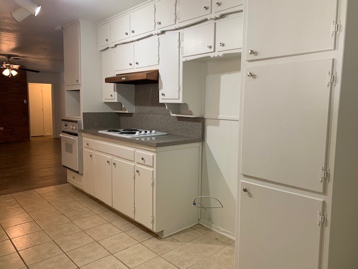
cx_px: 179
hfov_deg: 67.3
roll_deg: -0.4
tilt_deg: -6.6
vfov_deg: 53.1
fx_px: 269
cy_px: 134
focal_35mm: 26
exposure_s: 1/60
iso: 80
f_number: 1.8
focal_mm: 4.25
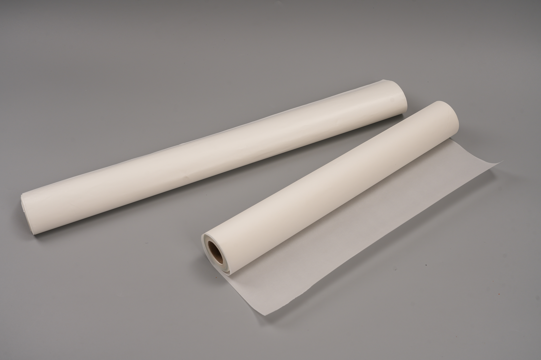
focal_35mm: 56
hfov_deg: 35.6
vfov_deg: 24.2
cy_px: 180
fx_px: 841
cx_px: 270
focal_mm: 56
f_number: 10
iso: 100
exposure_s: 1/125
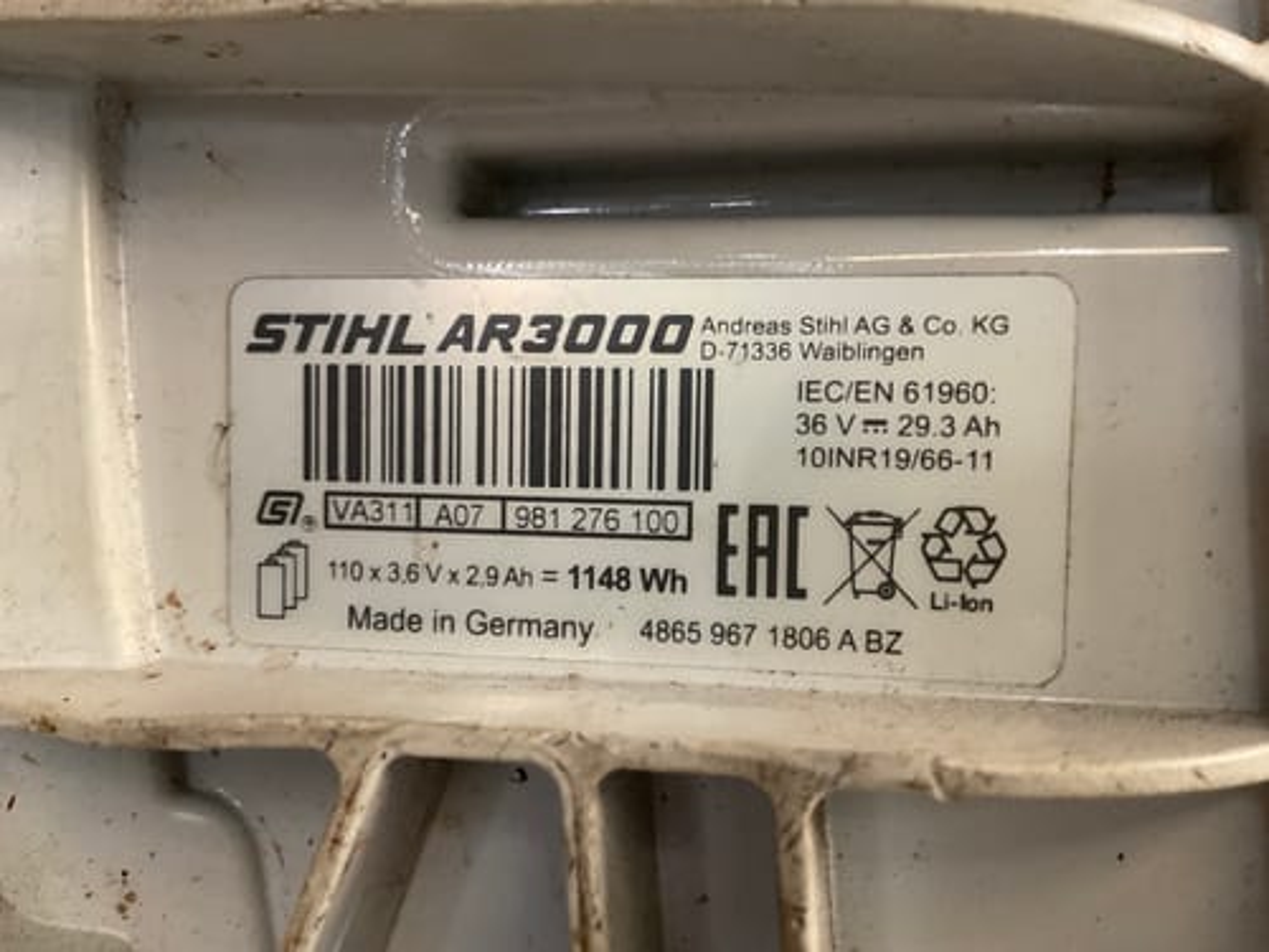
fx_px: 1063
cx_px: 634
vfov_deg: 48.2
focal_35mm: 29
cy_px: 476
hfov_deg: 61.7
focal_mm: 3
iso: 250
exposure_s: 1/40
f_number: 1.8
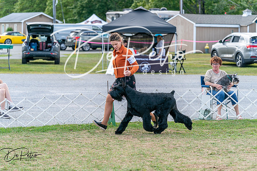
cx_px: 128
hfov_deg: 16.1
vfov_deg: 10.8
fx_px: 907
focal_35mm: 127
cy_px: 86
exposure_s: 1/1250
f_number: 4.5
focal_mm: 127
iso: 800
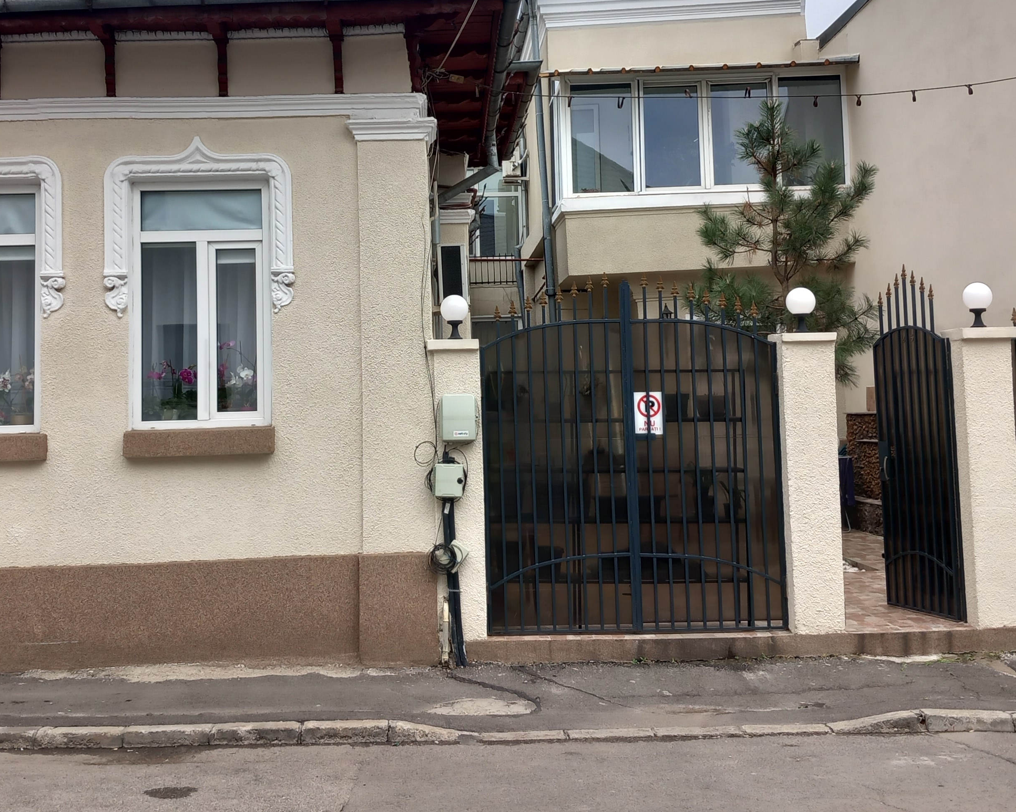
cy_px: 285
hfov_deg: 41.9
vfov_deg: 33.9
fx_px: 1323
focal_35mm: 44
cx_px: 437
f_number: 1.8
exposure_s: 1/276
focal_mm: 4
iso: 20
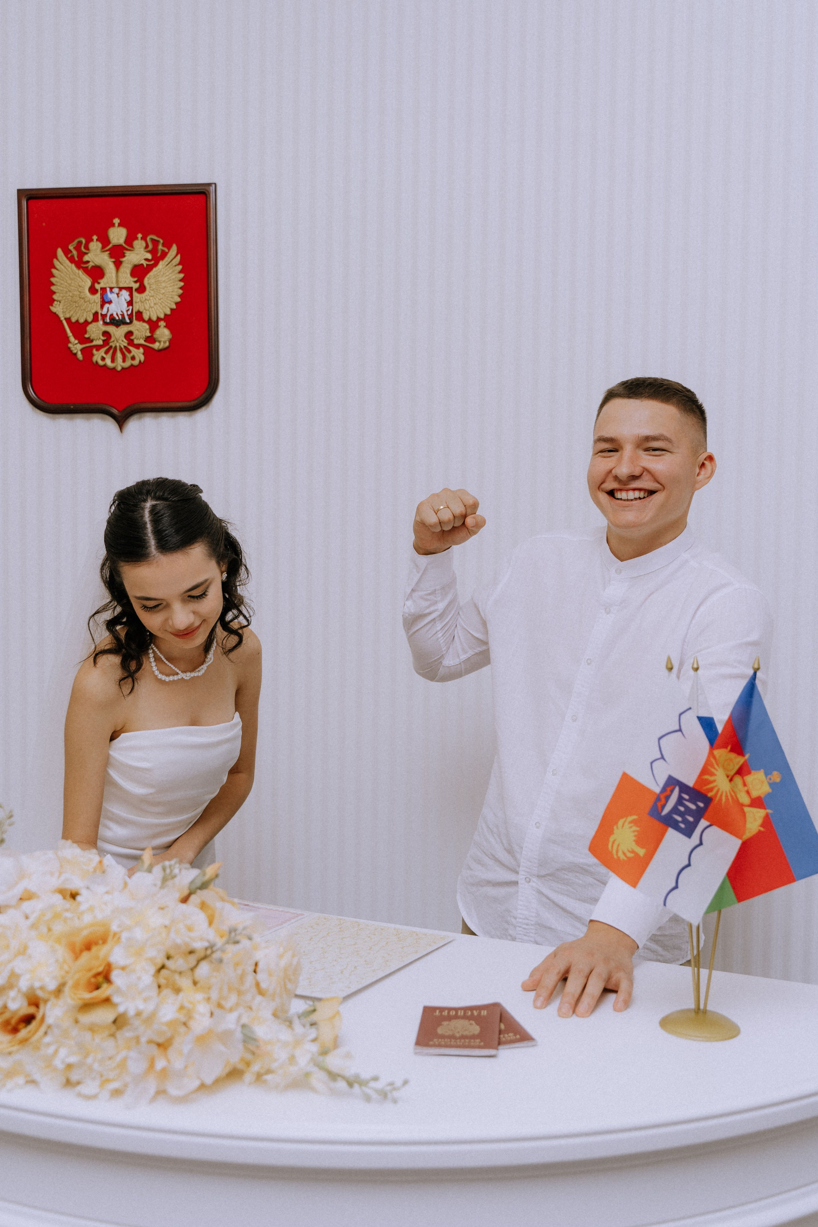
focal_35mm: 37
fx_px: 1261
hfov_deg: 35.9
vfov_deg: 51.9
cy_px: 614
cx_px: 409
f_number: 3.5
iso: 200
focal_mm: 37
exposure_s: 1/100
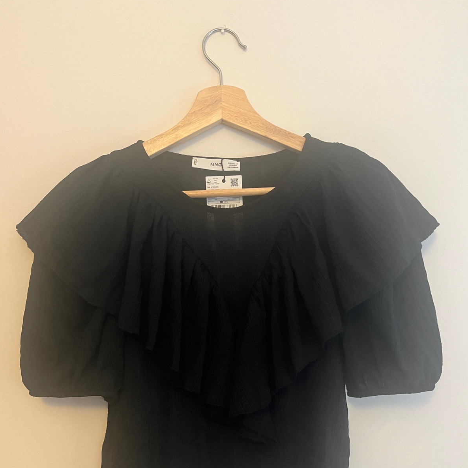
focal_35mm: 31
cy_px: 304
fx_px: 474
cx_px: 233
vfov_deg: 51.7
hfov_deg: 52.5
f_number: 1.6
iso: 500
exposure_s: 1/33
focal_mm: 5.1
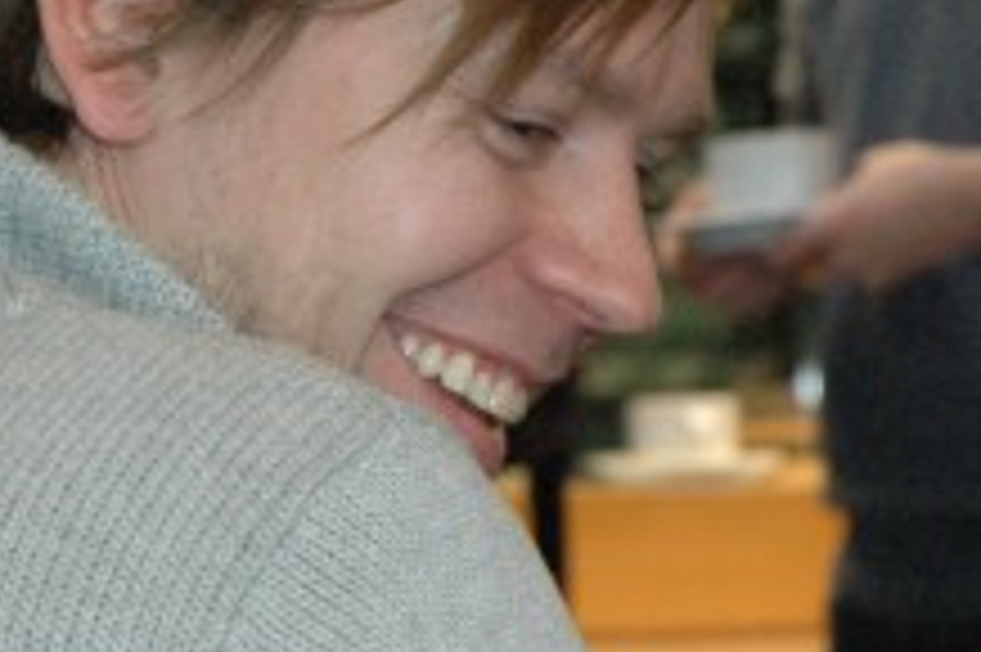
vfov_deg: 6.0
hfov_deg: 9.0
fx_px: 6191
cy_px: 27
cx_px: 212
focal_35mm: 227
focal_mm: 55
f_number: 5
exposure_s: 1/60
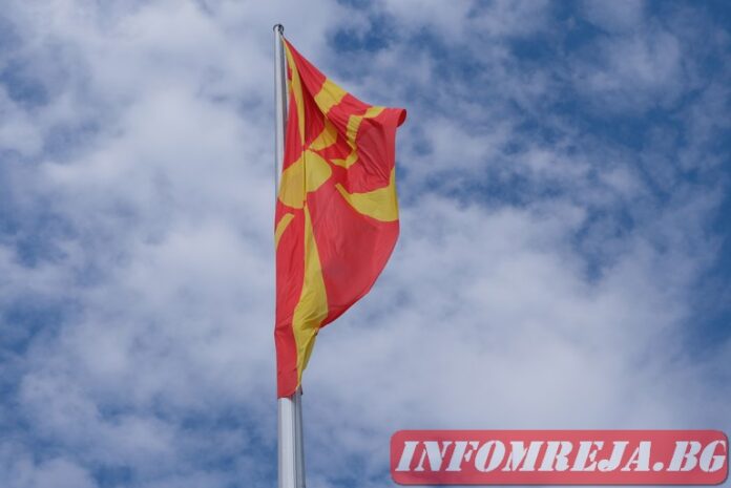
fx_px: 1524
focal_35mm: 75
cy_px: 244
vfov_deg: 18.2
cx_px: 366
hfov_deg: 27.0
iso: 200
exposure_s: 1/750
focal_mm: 50
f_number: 8
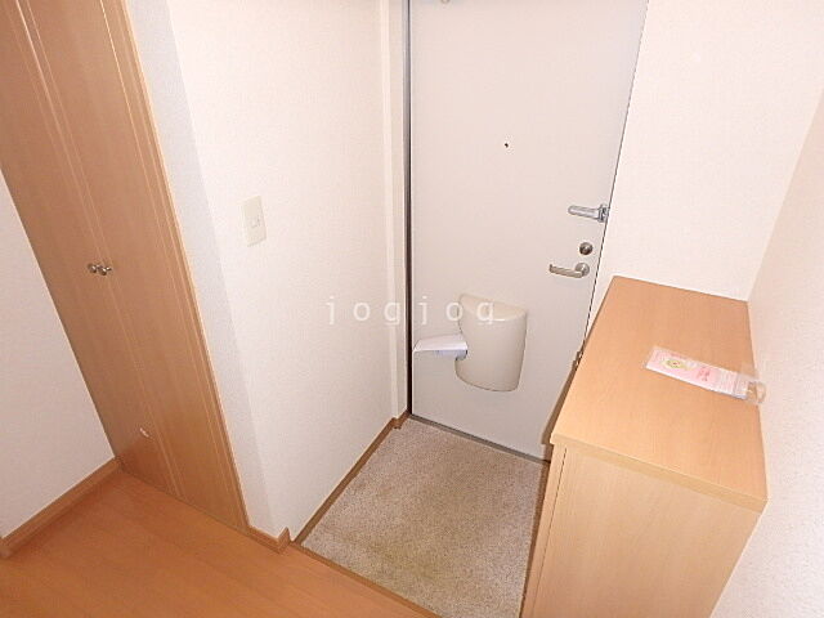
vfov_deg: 63.4
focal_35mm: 21
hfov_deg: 79.0
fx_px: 500
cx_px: 412
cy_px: 309
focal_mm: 3.7
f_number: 3.5
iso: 400
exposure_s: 1/30
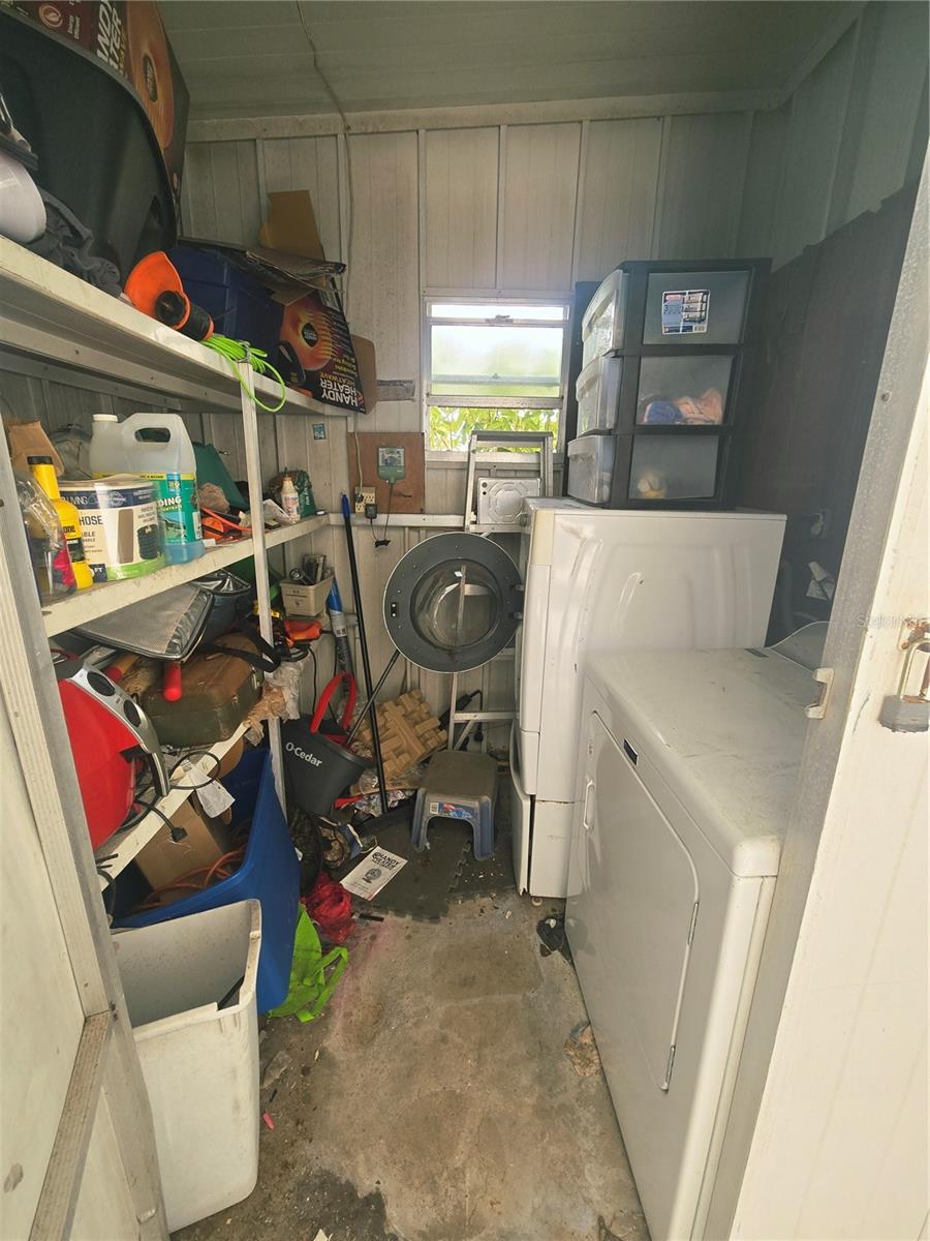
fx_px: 466
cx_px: 465
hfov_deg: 89.9
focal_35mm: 13
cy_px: 620
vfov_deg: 106.2
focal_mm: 2.2
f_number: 2.2
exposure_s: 1/120
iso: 64
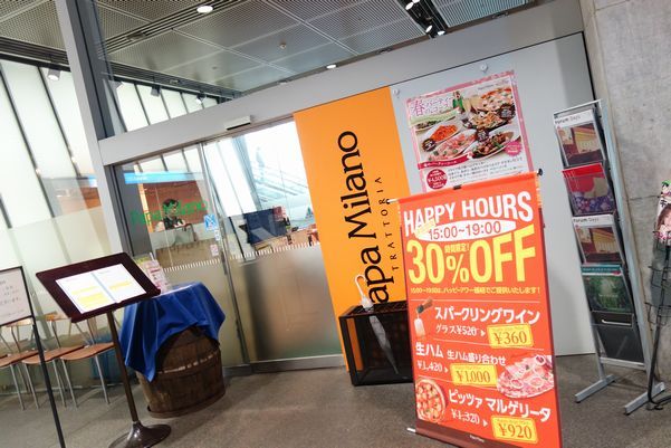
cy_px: 224
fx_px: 522
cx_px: 336
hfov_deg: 65.5
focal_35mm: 28
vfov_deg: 46.4
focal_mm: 10.4
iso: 500
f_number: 1.8
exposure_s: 1/30
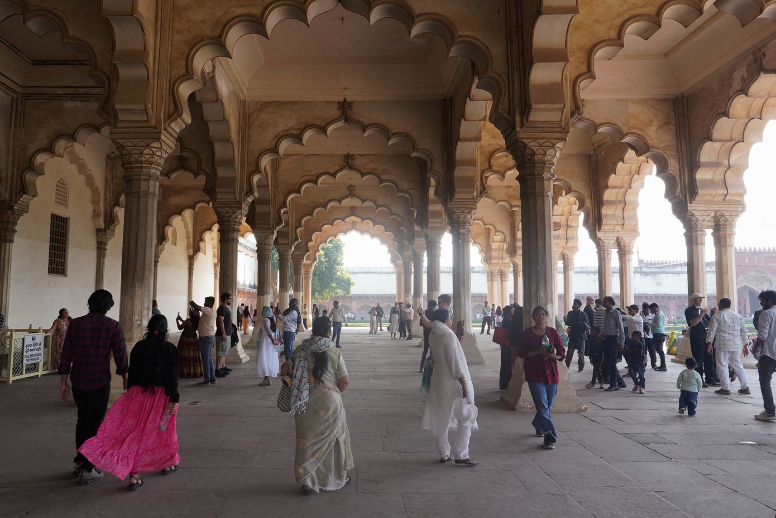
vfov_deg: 46.3
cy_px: 222
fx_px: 604
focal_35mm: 28
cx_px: 352
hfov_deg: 65.3
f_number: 14
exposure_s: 1/100
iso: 800
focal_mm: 24
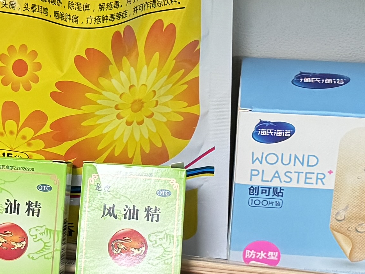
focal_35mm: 120
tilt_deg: -29.6
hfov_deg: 16.3
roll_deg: -0.6
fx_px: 1266
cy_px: 165
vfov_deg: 12.3
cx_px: 82
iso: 500
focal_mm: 6.76
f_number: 1.78
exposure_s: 1/50
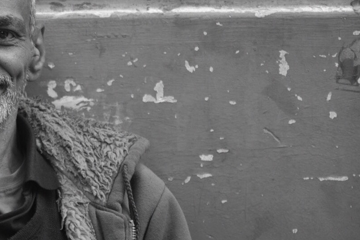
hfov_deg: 6.1
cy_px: 96
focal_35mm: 339
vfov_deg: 4.1
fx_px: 3390
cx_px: 7
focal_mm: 112
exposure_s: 1/100
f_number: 5.6
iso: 160
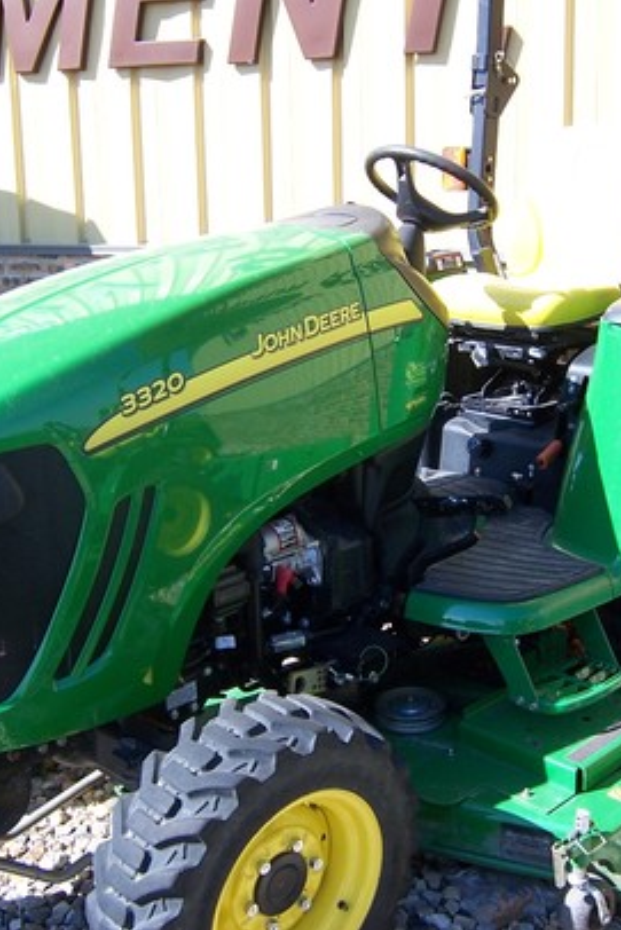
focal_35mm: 46
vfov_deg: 42.7
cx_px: 351
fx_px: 1189
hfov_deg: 29.2
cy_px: 465
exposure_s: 1/350
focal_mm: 5.5
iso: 80
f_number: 3.4
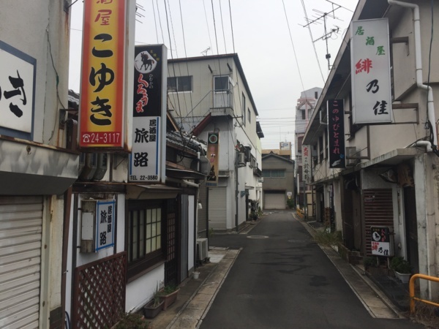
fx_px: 368
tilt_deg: +3.7
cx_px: 220
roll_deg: +0.3
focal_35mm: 29
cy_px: 164
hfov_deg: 61.7
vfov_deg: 48.2
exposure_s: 1/860
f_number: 2.2
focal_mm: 4.15
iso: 32
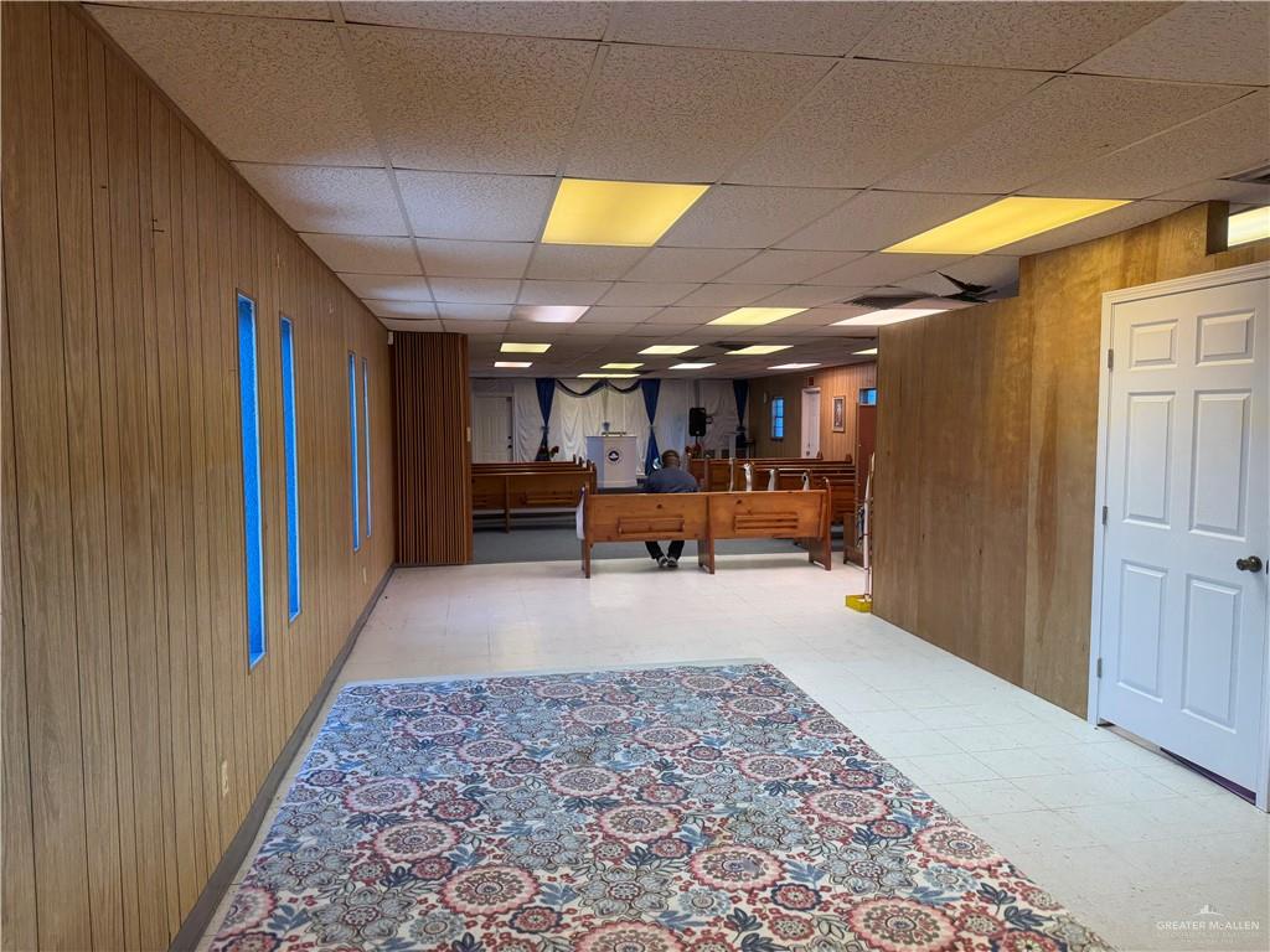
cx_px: 635
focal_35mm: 24
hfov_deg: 71.6
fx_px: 881
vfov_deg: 56.8
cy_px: 476
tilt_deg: -4.6
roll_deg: +0.0
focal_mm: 6.76
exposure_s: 1/120
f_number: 1.78
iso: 160
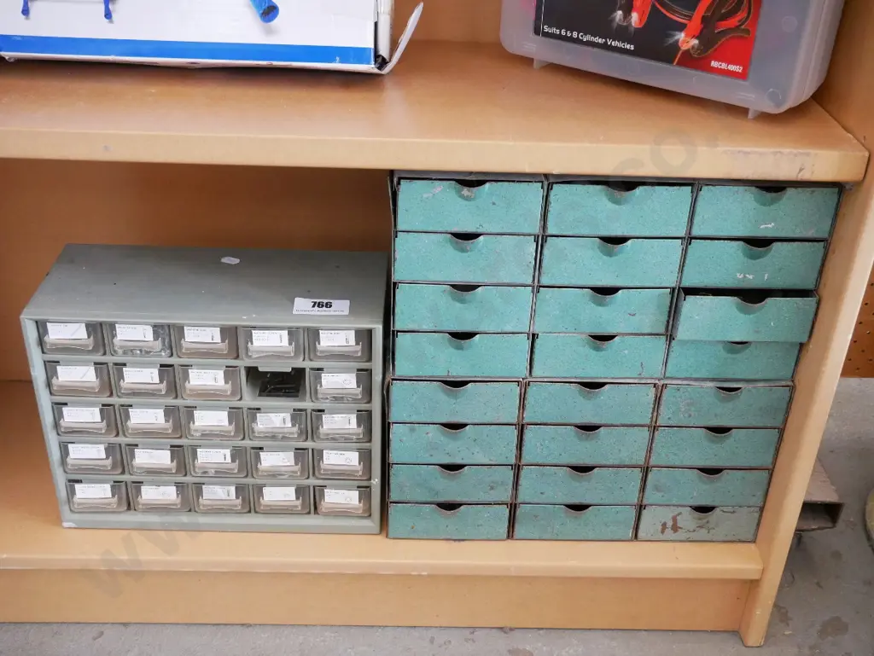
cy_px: 328
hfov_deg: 46.8
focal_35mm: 40
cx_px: 437
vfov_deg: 36.0
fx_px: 1010
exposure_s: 1/40
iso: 3200
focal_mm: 20
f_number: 5.6
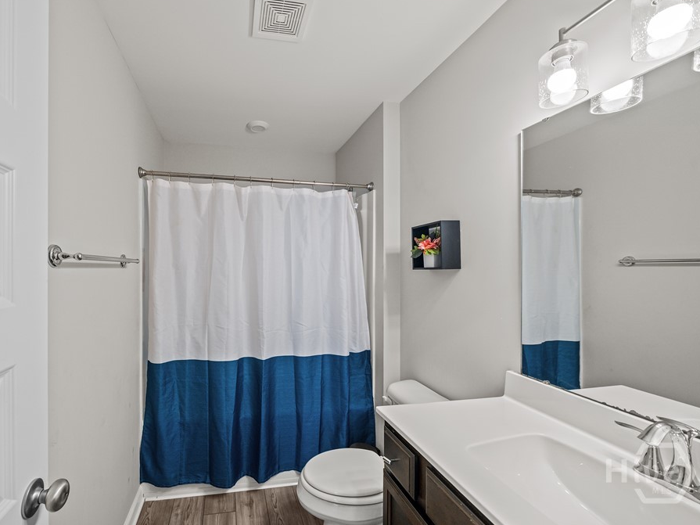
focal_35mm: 14
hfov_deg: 100.8
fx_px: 283
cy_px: 246
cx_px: 282
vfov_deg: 85.6
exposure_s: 1/30
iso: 1600
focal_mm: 12
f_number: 6.3
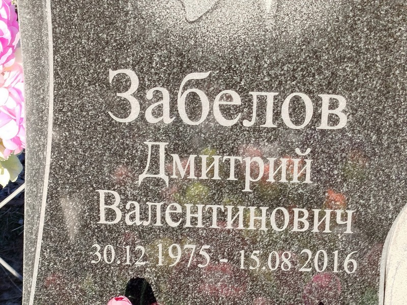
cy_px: 152
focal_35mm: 38
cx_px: 204
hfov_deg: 49.0
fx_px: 447
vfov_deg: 37.7
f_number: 1.7
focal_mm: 5.31
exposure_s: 1/247
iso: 50
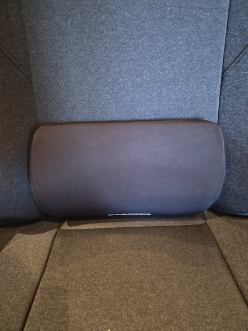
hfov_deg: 58.9
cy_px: 166
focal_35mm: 23
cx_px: 124
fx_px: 220
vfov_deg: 73.9
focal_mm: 5.4
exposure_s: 1/33
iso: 1600
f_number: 1.8
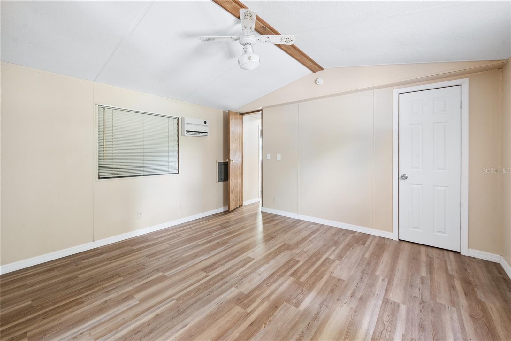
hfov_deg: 104.2
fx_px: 199
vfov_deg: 81.2
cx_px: 256
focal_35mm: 14
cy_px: 170
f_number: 8
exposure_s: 1/6
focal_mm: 14
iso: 400
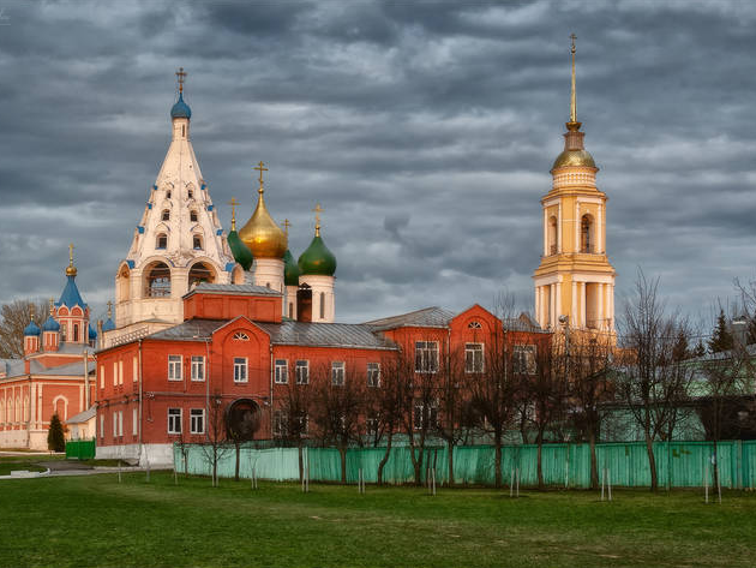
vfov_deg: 25.4
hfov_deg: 33.4
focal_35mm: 58
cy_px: 284
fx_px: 1257
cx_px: 337
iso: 400
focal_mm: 35
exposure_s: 1/100
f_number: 5
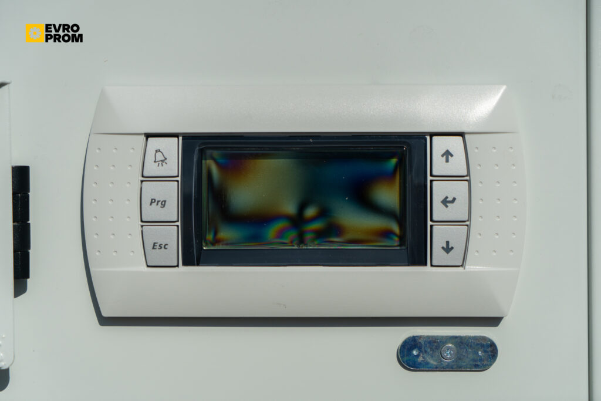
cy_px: 200
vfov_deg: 19.7
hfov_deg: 29.2
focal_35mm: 69
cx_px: 300
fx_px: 1152
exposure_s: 1/2500
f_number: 4
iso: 250
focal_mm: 69
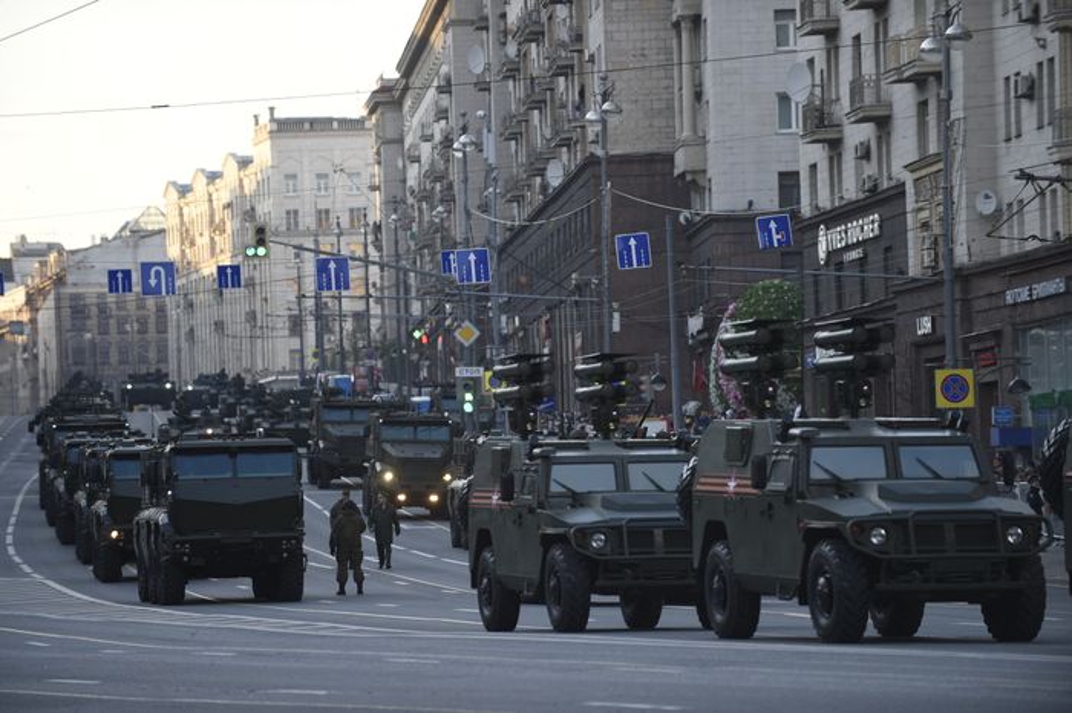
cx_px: 536
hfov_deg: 10.3
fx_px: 5952
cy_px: 356
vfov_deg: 6.9
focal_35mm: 200
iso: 640
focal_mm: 200
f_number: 3.5
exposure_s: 1/1000
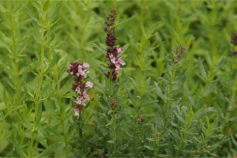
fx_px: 987
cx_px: 118
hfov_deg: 13.7
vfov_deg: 9.1
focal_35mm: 150
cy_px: 79
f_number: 8
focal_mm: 100
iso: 1000
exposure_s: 1/160
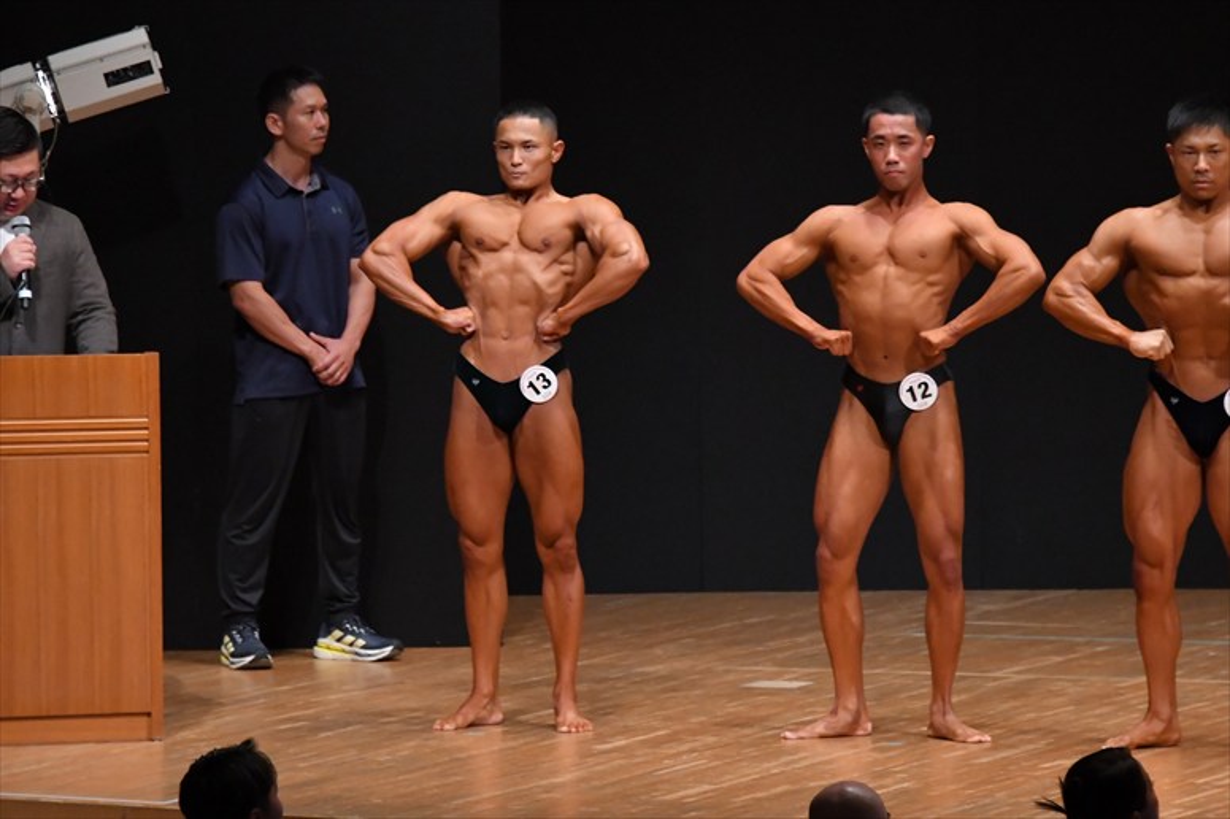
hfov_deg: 7.6
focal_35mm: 270
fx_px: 9221
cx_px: 615
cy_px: 410
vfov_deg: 5.1
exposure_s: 1/400
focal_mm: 180
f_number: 5.6
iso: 6400
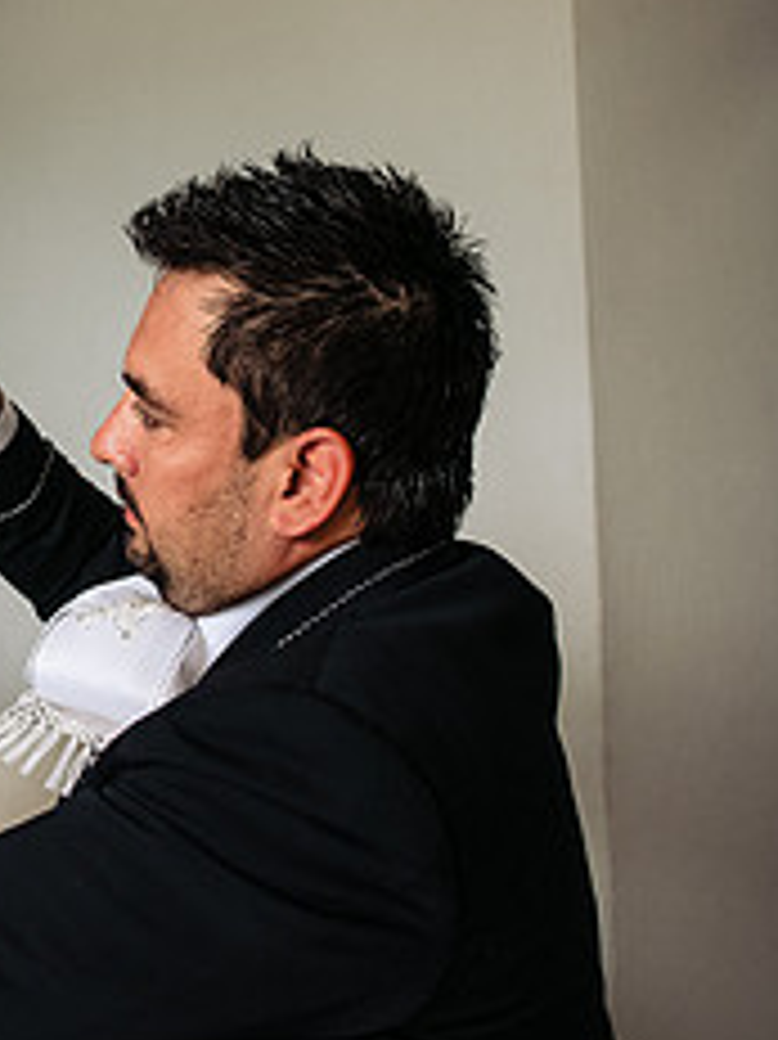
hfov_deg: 22.8
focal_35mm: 58
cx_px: -202
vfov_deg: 33.0
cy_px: 353
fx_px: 1740
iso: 1600
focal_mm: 24
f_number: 5
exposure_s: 1/250
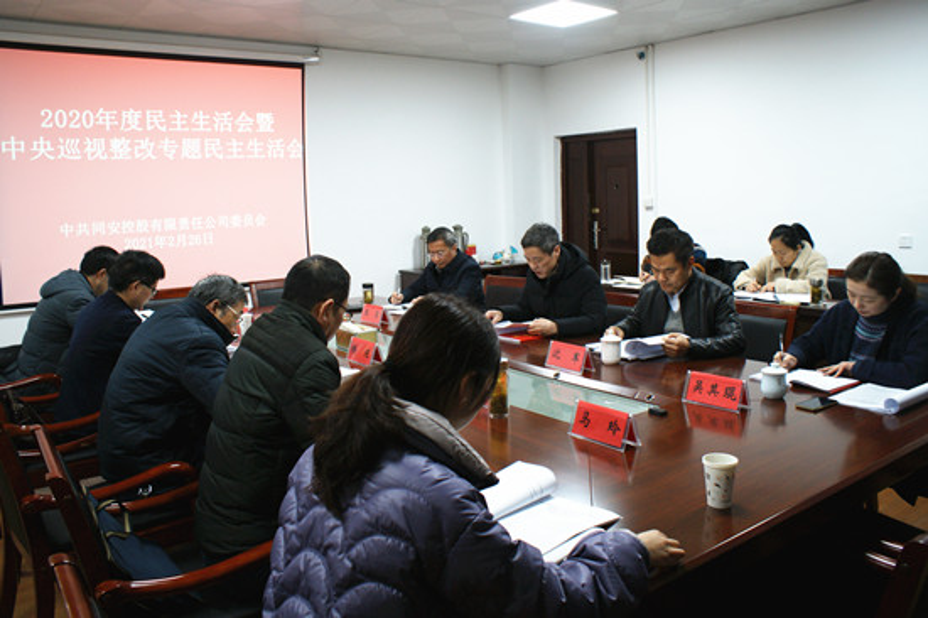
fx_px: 696
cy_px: 309
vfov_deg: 47.9
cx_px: 464
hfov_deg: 67.4
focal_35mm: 27
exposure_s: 1/30
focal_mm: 18
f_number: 3.5
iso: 400
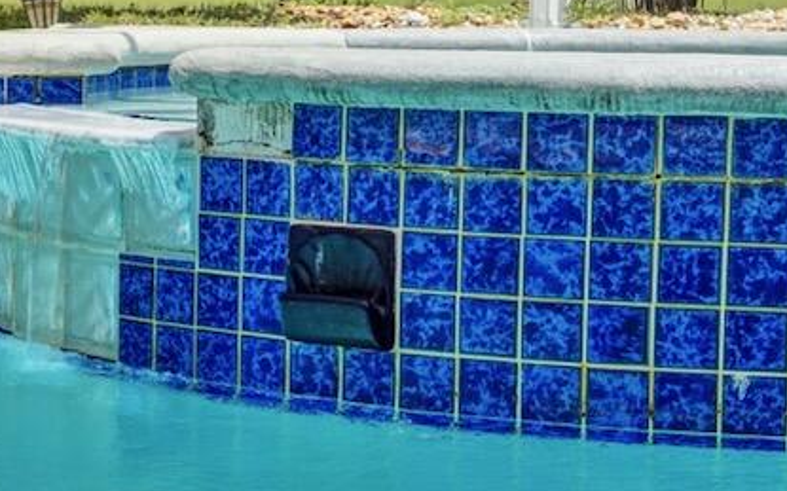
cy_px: 193
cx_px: 17
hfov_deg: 18.5
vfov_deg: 11.9
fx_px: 2358
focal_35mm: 110
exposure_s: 1/8000
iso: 800
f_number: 5
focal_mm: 35
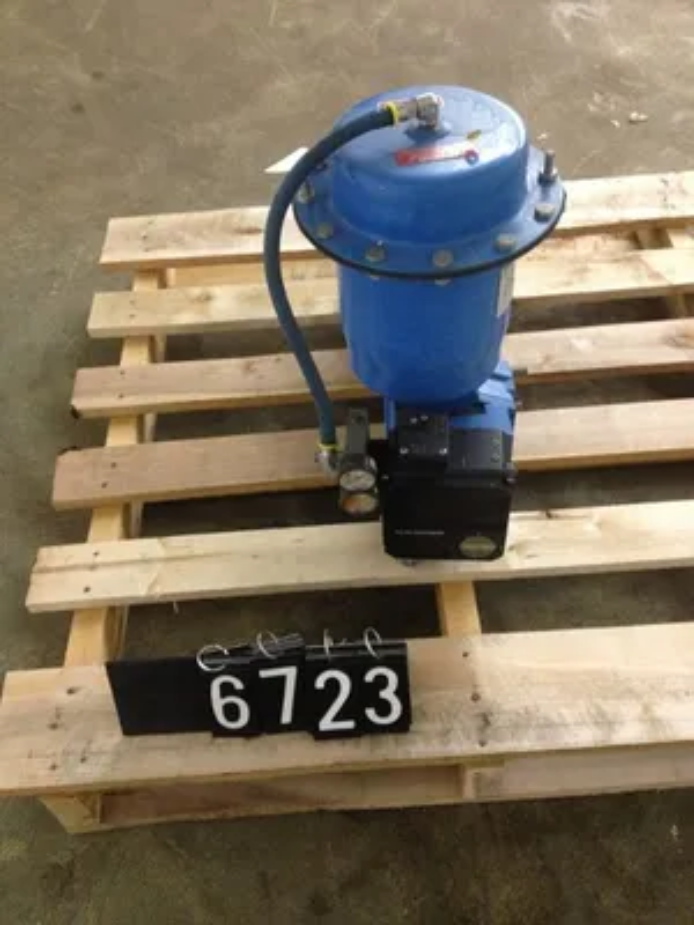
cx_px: 347
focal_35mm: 35
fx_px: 936
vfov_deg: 52.6
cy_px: 462
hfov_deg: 40.7
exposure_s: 1/20
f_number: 2.4
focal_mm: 4.28
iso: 250
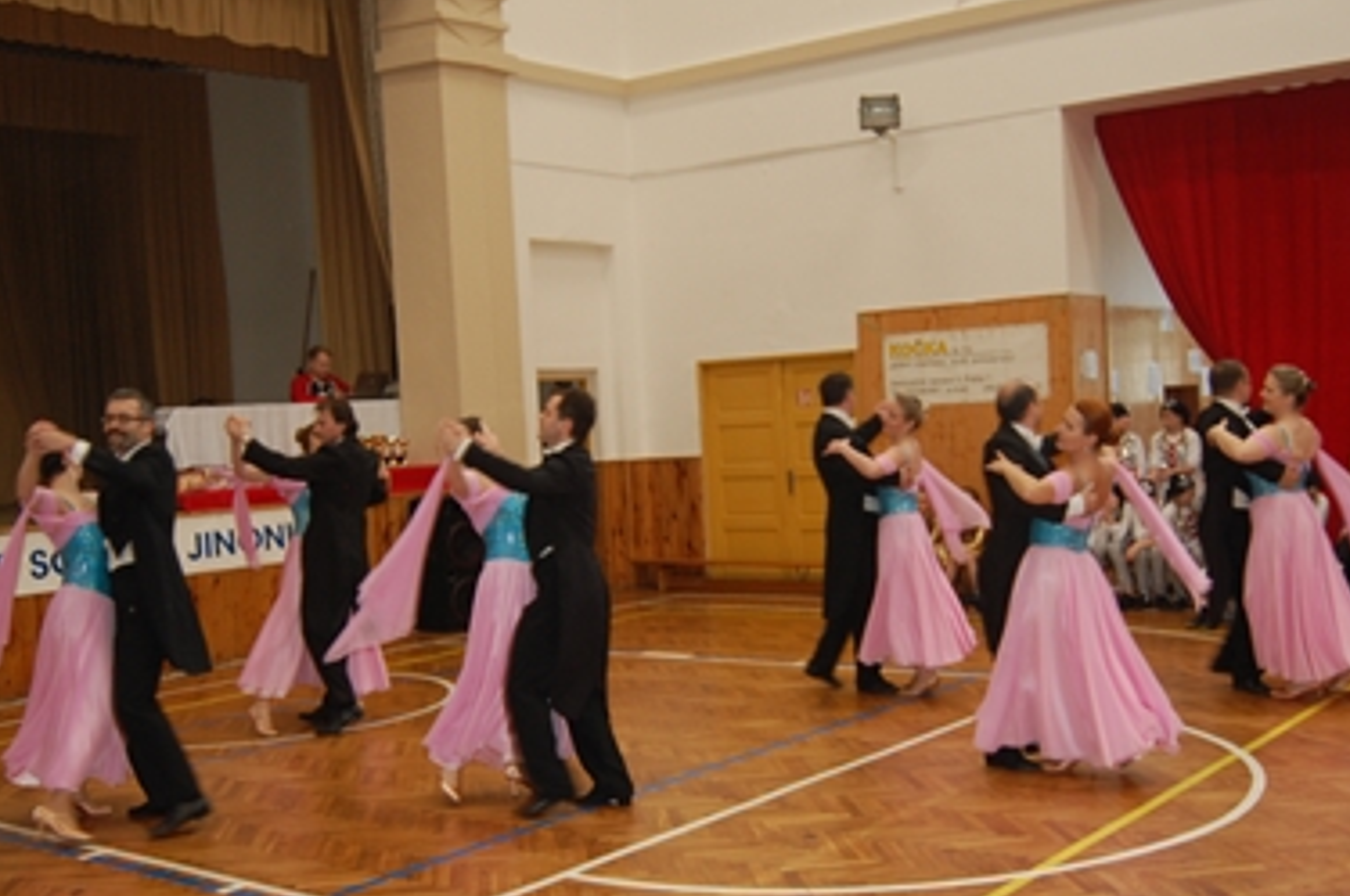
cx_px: 666
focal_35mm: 44
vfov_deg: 30.3
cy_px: 540
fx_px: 1648
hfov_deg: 44.5
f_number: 3.8
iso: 400
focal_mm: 22
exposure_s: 1/60
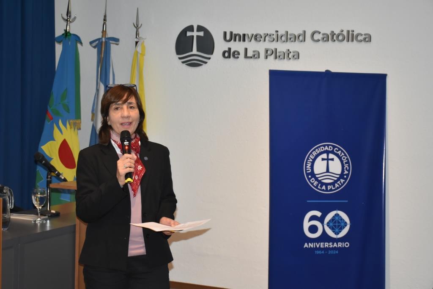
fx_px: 758
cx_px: 216
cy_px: 144
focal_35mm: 63
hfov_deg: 31.9
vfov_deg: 21.6
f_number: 5.6
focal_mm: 42
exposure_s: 1/60
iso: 1600
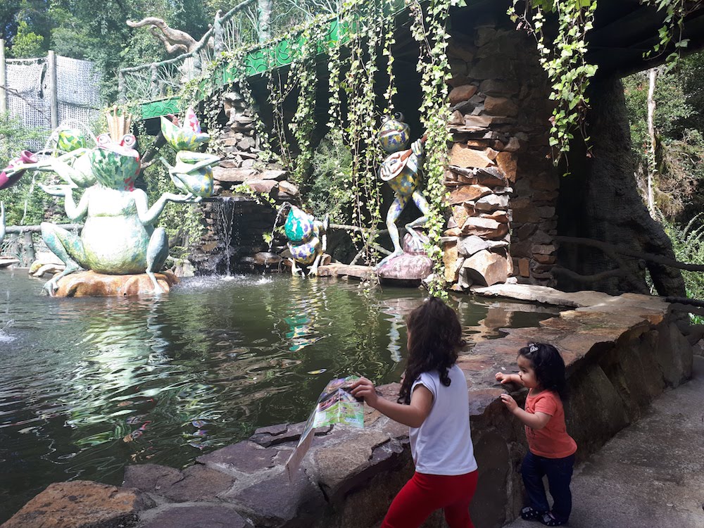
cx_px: 352
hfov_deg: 65.3
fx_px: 549
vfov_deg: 51.4
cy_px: 264
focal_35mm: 27
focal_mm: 3.6
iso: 40
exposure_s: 1/165
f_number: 1.9
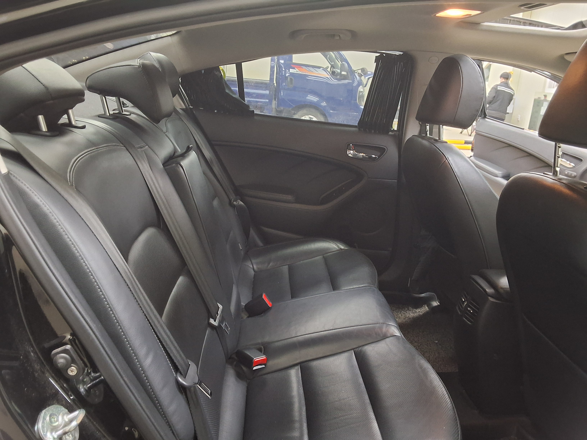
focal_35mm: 28
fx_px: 475
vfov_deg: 49.7
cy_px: 220
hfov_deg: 63.4
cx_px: 294
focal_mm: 2.91
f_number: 1.9
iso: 320
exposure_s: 1/24
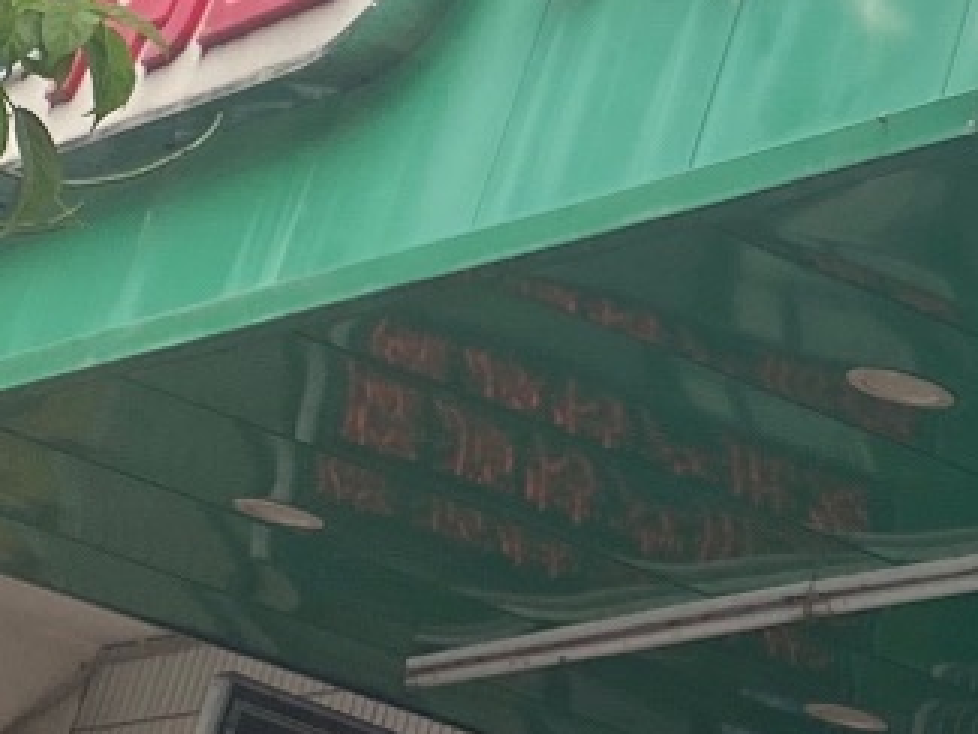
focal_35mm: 160
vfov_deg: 9.1
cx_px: 1565
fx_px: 4522
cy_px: -283
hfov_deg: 11.7
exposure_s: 1/458
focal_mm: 4.25
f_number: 1.8
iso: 32
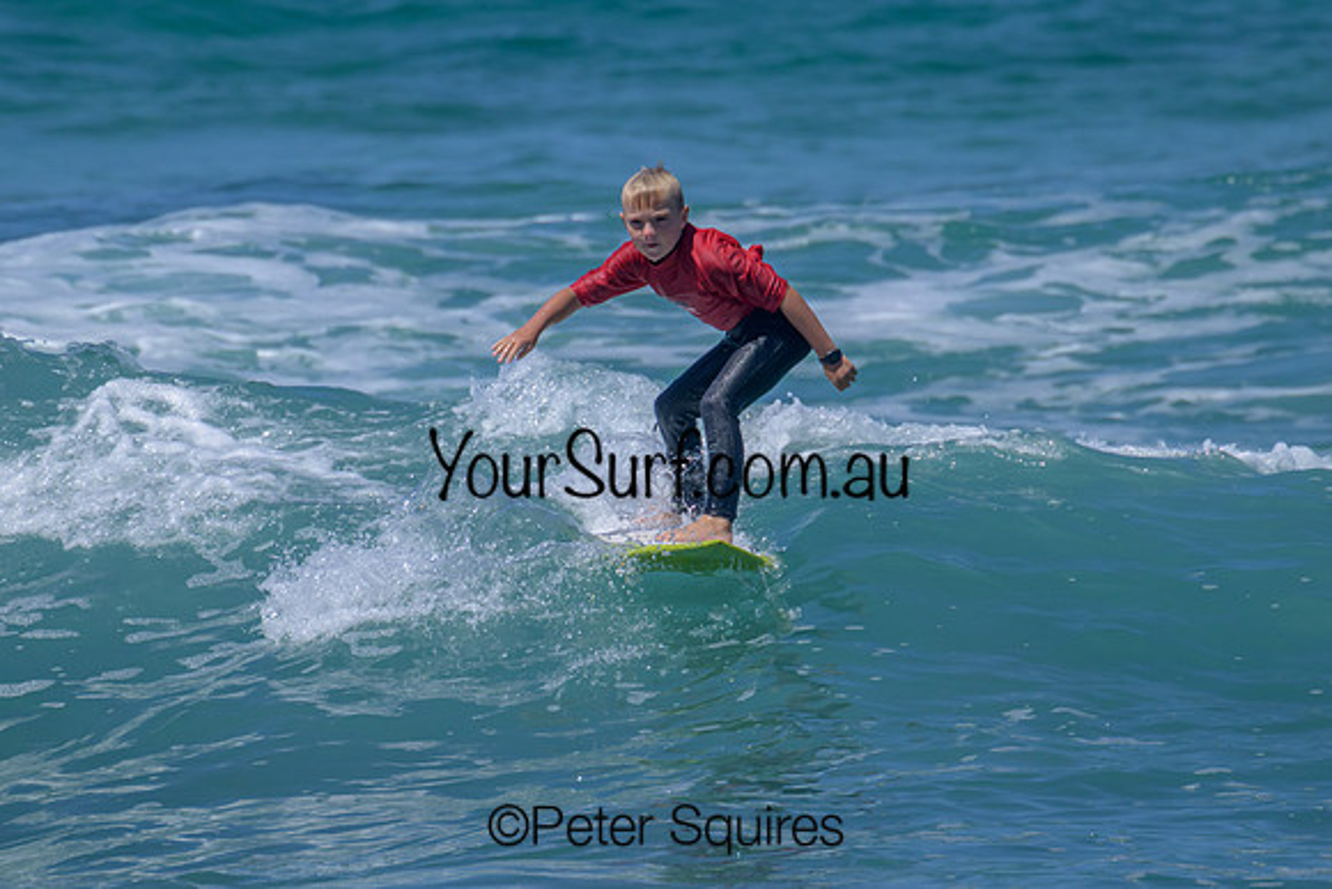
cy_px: 537
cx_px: 630
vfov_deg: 1.4
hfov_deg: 2.1
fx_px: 35764
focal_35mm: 966
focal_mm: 800
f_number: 11
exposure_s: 1/2000
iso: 1000
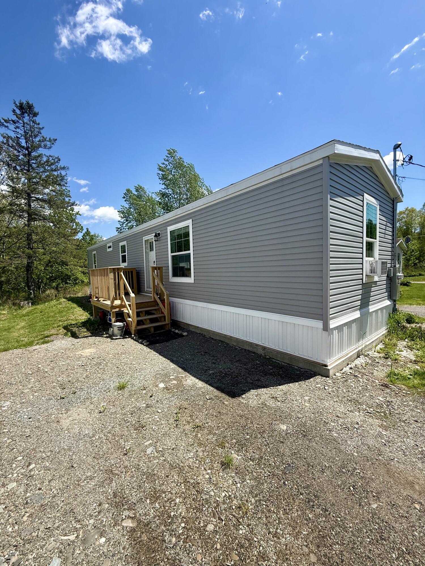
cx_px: 212
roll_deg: +1.1
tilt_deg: -3.2
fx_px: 229
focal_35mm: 14
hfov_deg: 85.7
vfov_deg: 102.1
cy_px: 283
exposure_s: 1/1259
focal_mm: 2.22
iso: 50
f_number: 2.2
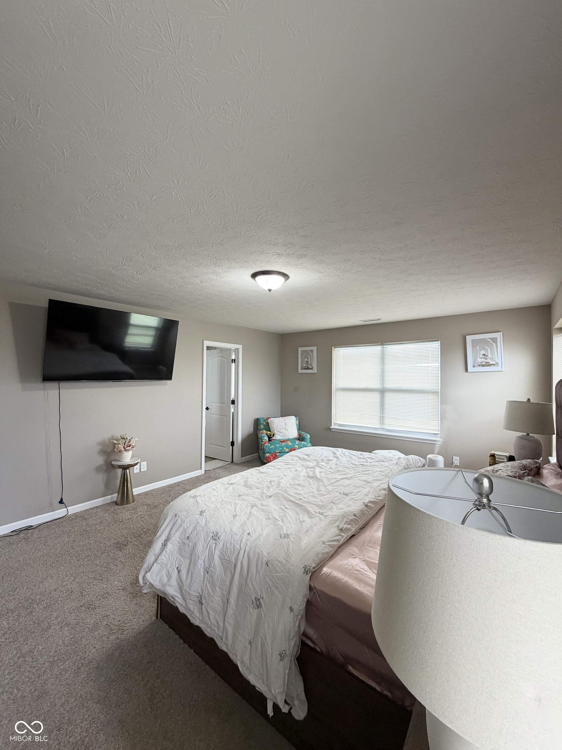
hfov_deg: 85.7
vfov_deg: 102.1
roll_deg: -0.7
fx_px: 303
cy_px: 375
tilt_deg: +1.5
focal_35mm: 14
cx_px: 281
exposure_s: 1/120
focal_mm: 2.22
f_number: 2.2
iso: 250
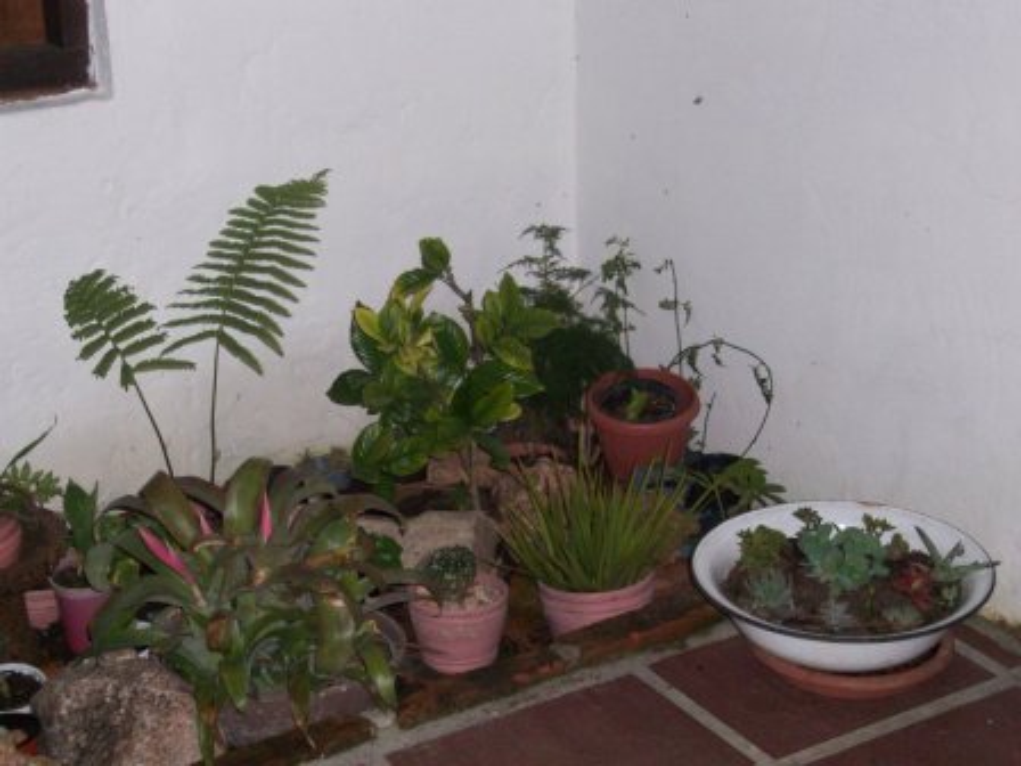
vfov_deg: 22.3
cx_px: 510
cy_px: 383
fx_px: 1947
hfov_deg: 29.4
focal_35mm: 66
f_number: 4.1
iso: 200
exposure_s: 1/76.6
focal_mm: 11
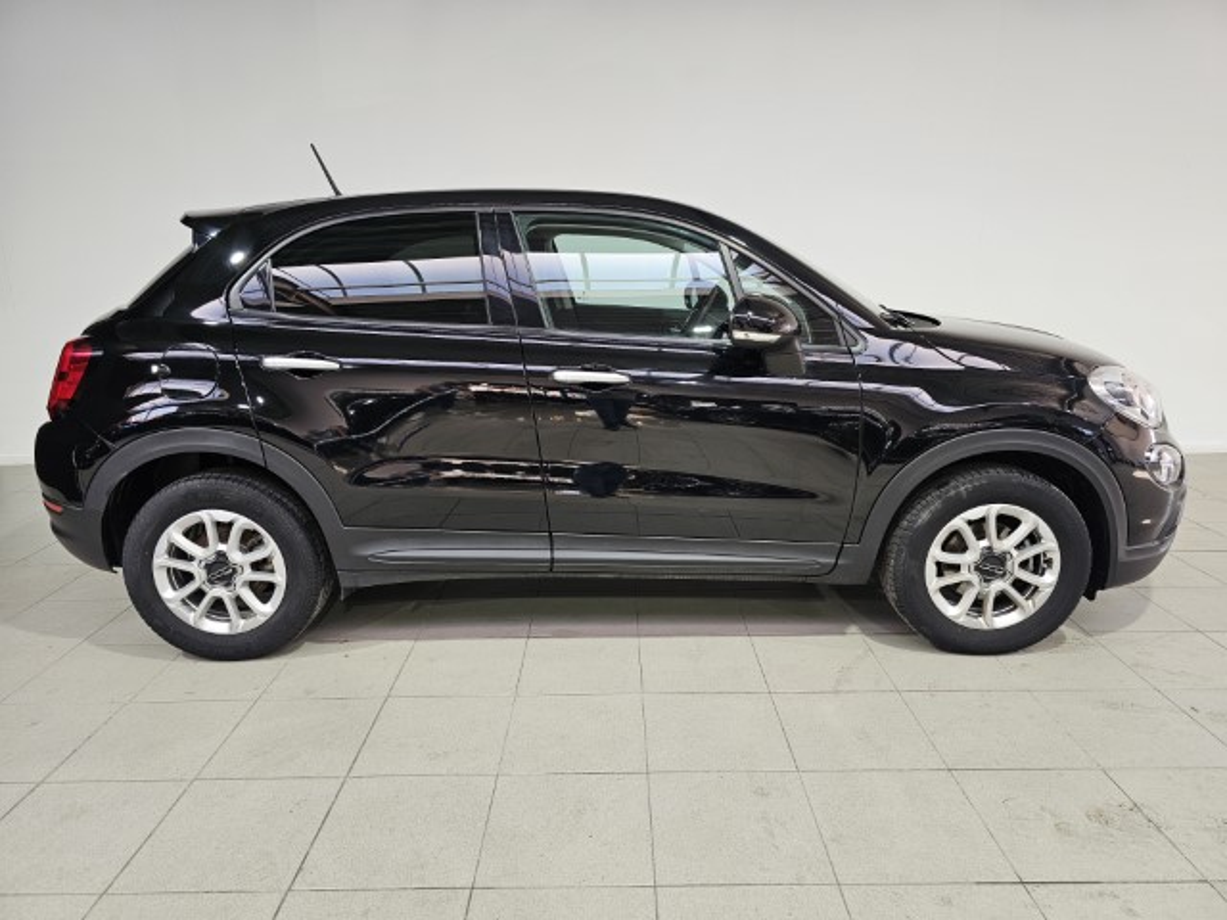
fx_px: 815
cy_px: 460
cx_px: 614
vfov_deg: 58.9
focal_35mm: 23
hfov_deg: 73.9
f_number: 1.7
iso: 80
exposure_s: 1/100
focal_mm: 6.3
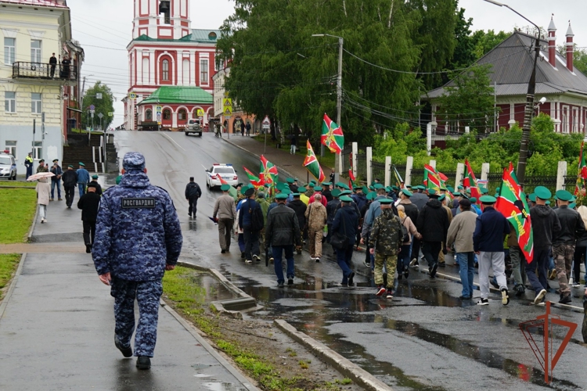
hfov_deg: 49.6
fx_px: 636
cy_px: 196
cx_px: 294
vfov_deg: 34.2
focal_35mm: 39
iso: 100
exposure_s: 1/200
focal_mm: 26
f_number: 5
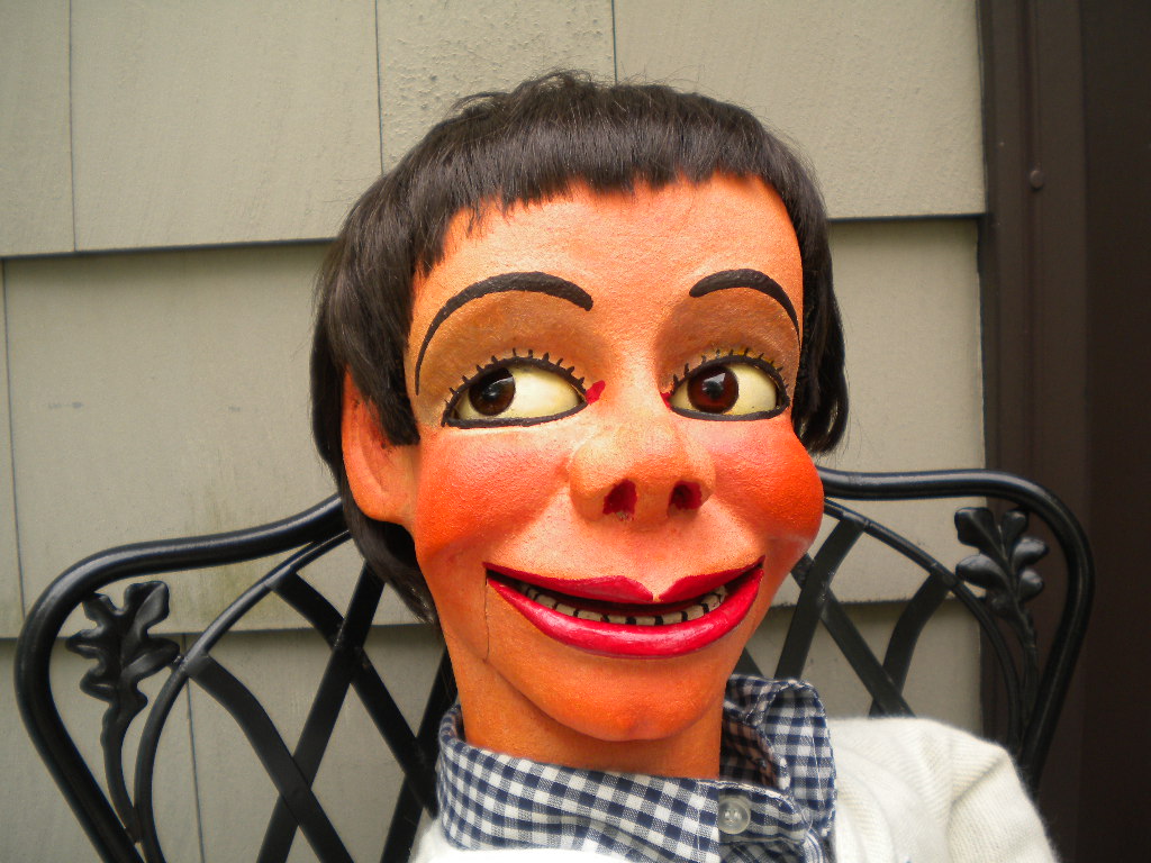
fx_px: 1164
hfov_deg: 52.6
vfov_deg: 40.7
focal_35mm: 35
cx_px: 576
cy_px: 432
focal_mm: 6.3
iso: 80
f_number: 3.1
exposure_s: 1/154
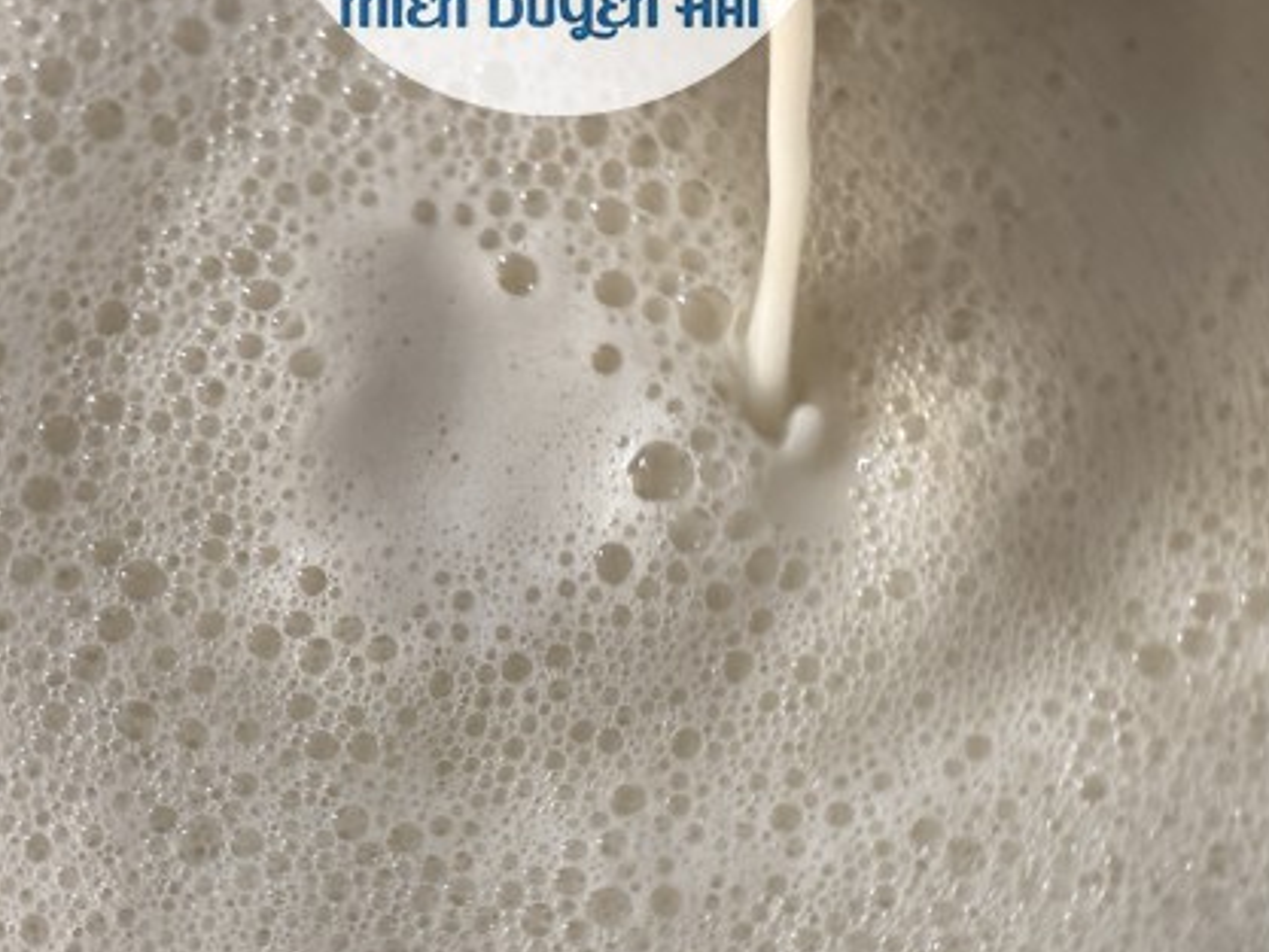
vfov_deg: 20.9
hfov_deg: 28.1
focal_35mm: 69
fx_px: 2530
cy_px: 846
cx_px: 557
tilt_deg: -83.8
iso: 200
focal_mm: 6.76
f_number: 1.78
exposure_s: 1/61
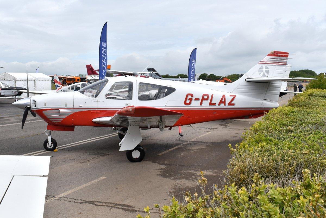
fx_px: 353
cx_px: 163
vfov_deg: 34.2
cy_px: 109
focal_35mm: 39
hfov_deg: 49.6
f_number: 10
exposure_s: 1/400
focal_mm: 26
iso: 200
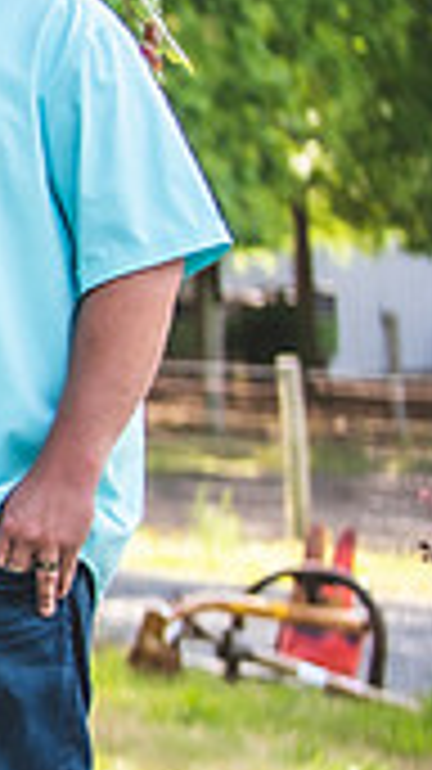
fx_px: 5445
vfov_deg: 8.1
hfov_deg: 4.4
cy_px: 236
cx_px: -846
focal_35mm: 267
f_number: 2.8
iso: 250
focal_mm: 75
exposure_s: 1/500
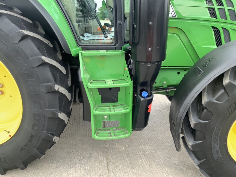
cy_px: 88
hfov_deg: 61.7
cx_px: 118
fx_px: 198
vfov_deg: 48.2
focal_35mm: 29
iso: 16
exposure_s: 1/146
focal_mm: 3
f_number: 1.8
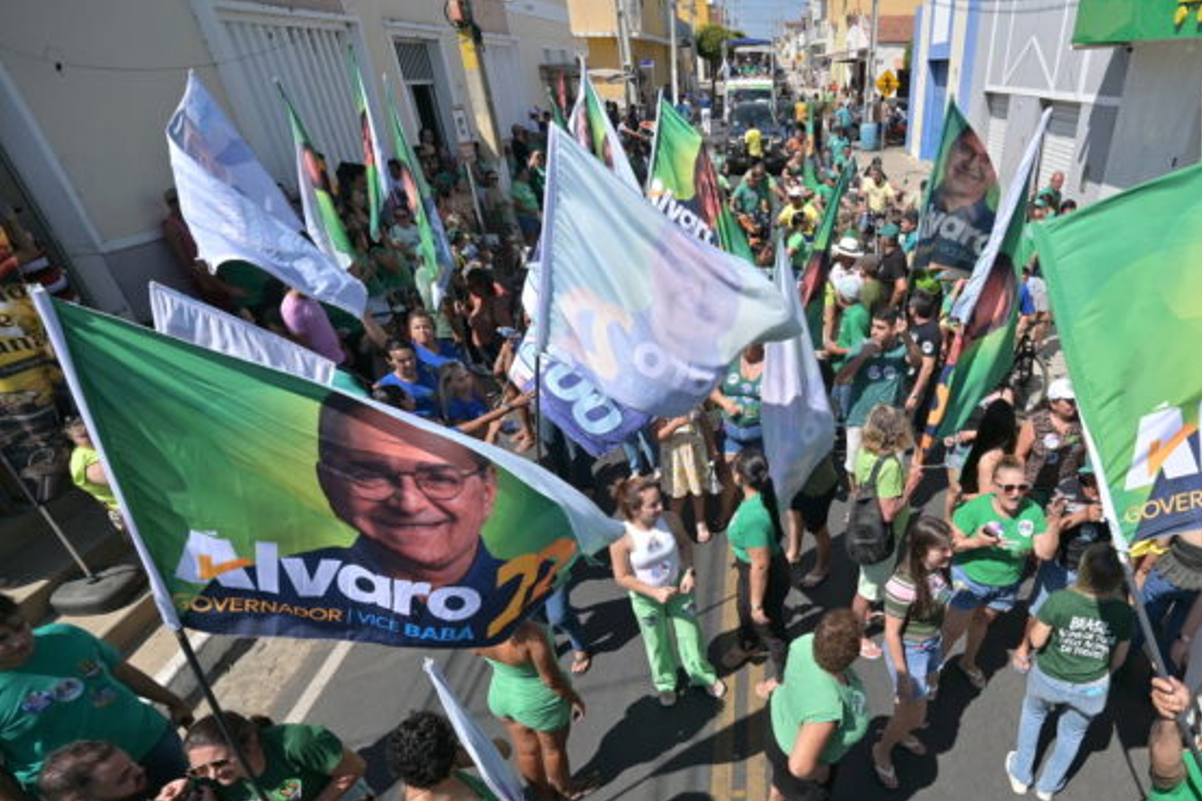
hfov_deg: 84.9
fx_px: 624
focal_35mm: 19
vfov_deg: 64.1
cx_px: 797
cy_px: 517
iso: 100
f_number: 3.5
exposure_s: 1/2500
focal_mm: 9
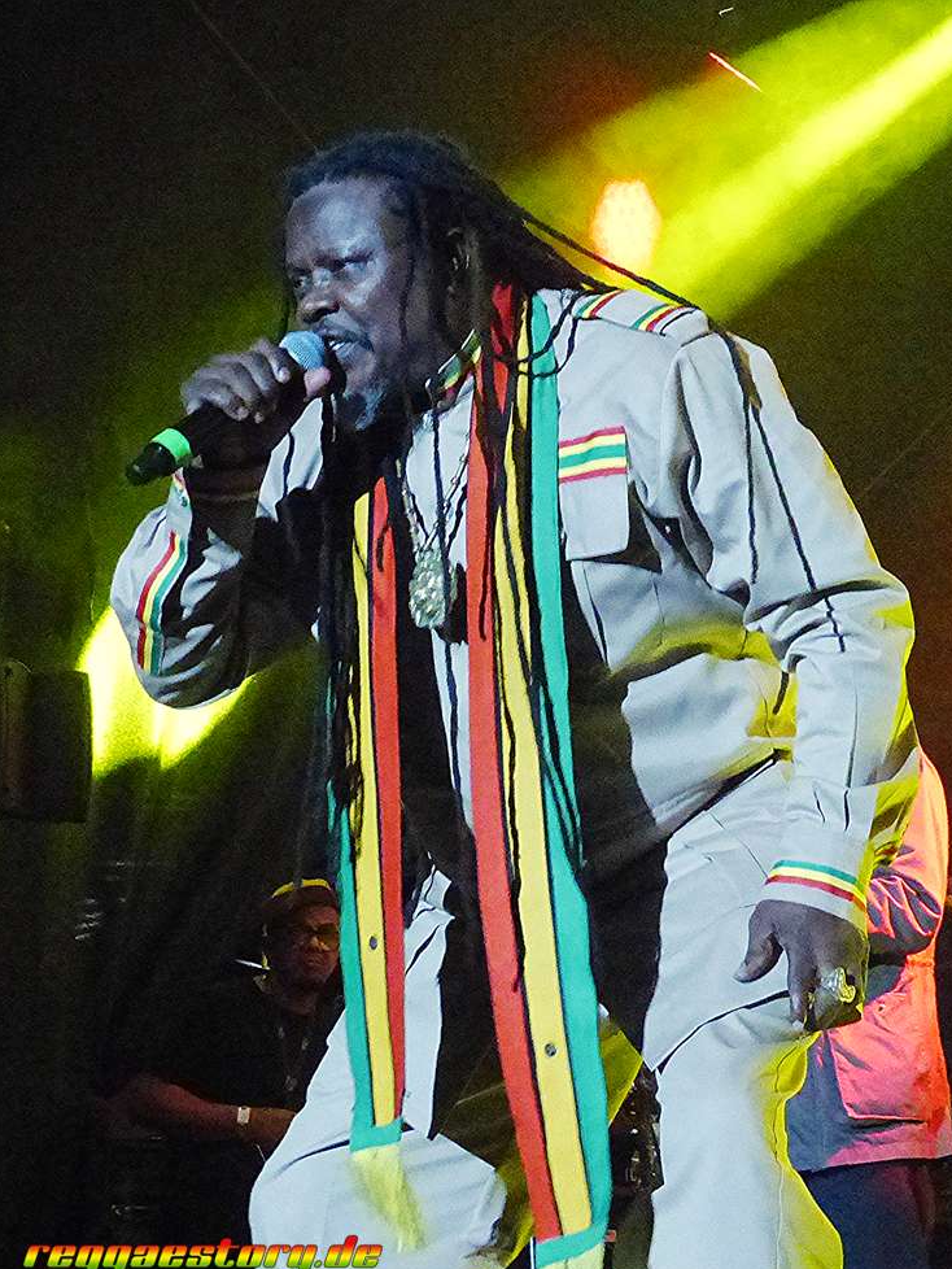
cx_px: 479
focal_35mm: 46
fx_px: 1686
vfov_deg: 41.2
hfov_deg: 31.5
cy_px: 647
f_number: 2.8
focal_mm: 8.1
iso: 1600
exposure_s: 1/125
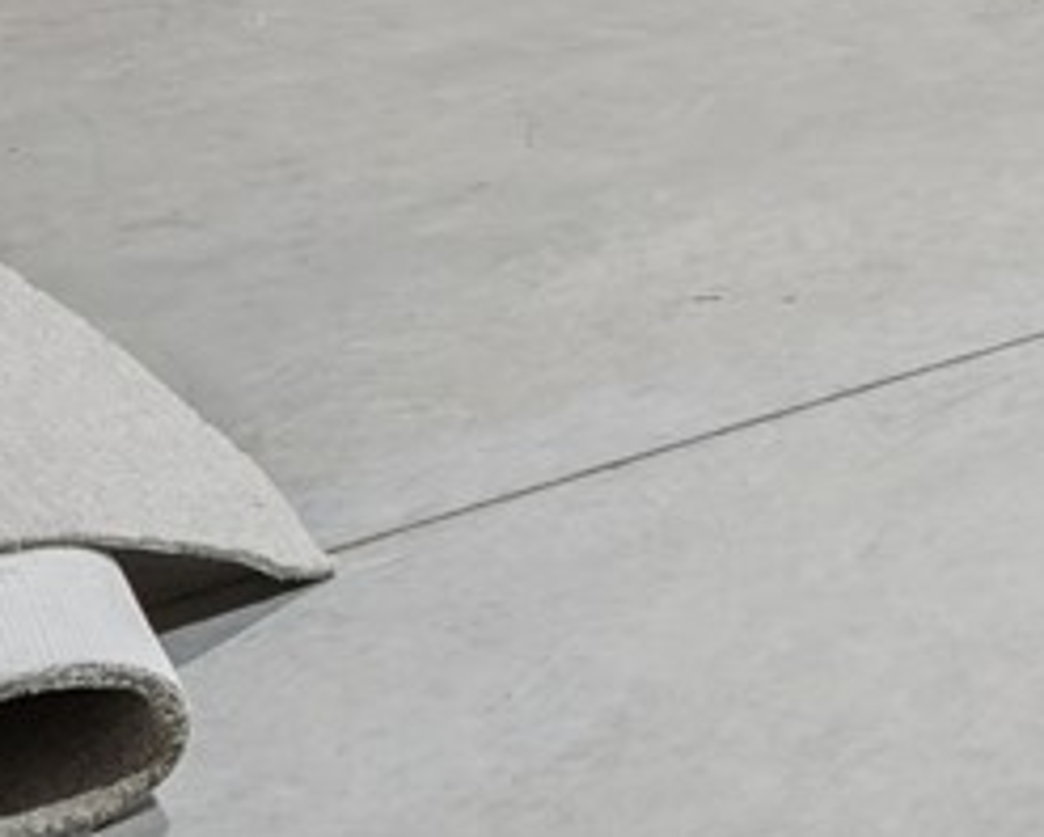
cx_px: 2678
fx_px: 3185
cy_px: -1080
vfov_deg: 12.3
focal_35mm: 103
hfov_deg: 12.9
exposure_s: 1/5
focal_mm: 16
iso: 800
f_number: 9
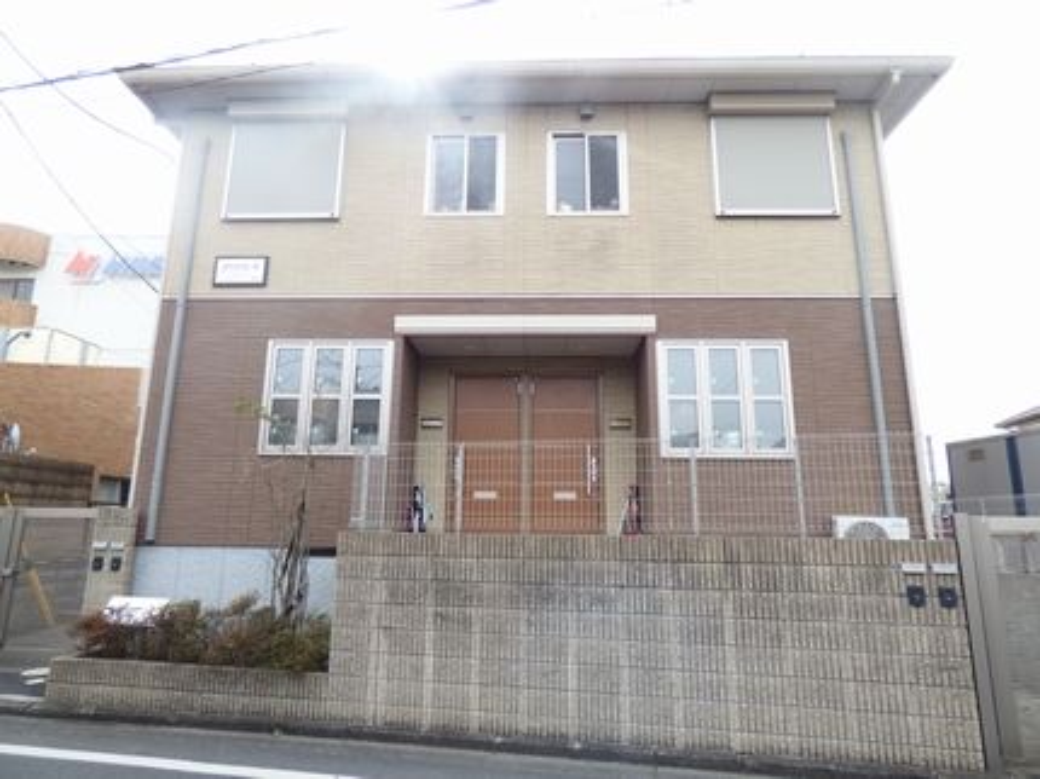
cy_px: 390
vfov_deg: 65.9
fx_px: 601
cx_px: 520
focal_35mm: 20
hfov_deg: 81.8
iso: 100
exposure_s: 1/320
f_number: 2.8
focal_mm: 3.58
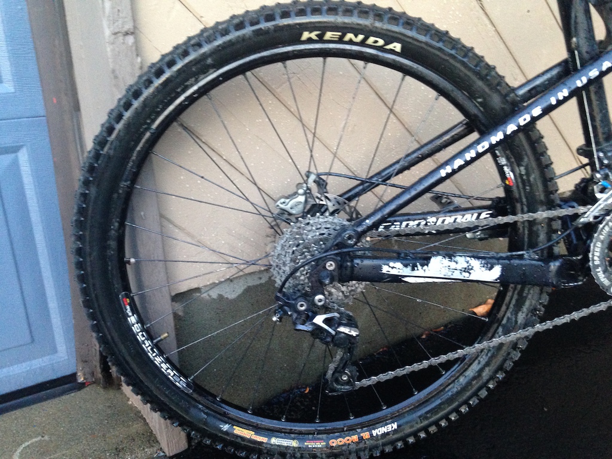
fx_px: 583
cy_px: 230
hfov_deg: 55.4
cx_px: 306
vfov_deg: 42.9
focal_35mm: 33
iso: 400
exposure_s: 1/20
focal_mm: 4.12
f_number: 2.4
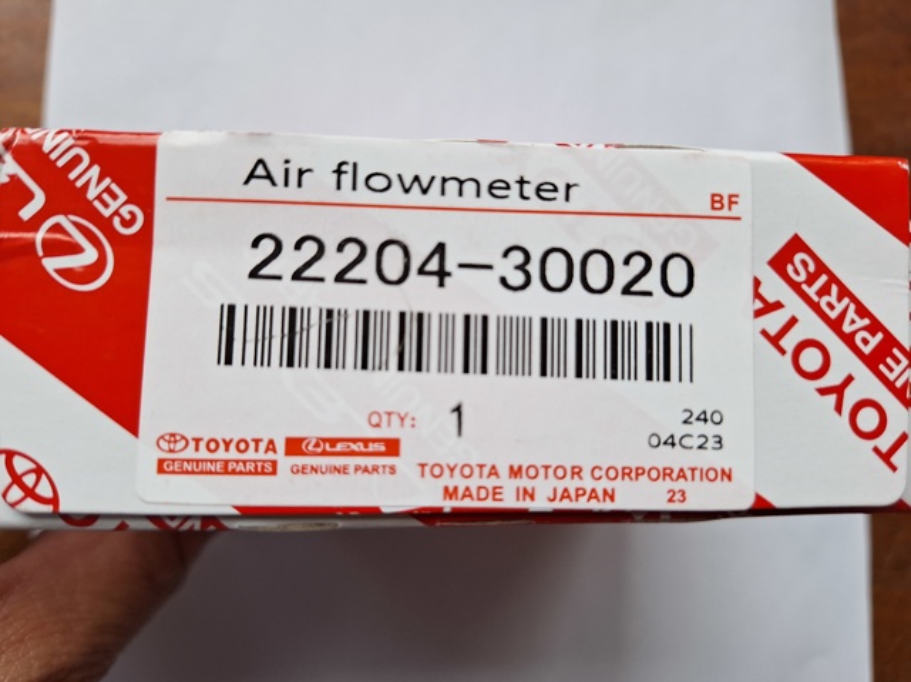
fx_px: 605
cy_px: 341
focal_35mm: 23
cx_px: 456
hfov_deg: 74.0
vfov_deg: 58.8
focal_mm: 5.54
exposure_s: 1/100
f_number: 1.8
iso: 50
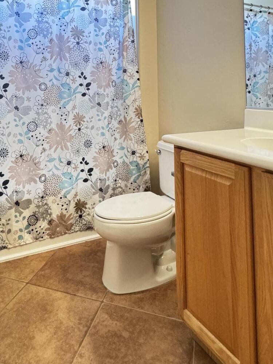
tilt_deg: +2.5
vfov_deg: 59.0
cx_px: 104
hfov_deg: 49.3
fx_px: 294
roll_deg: +0.8
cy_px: 78
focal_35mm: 28
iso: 800
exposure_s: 1/60
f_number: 2.2
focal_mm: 2.22
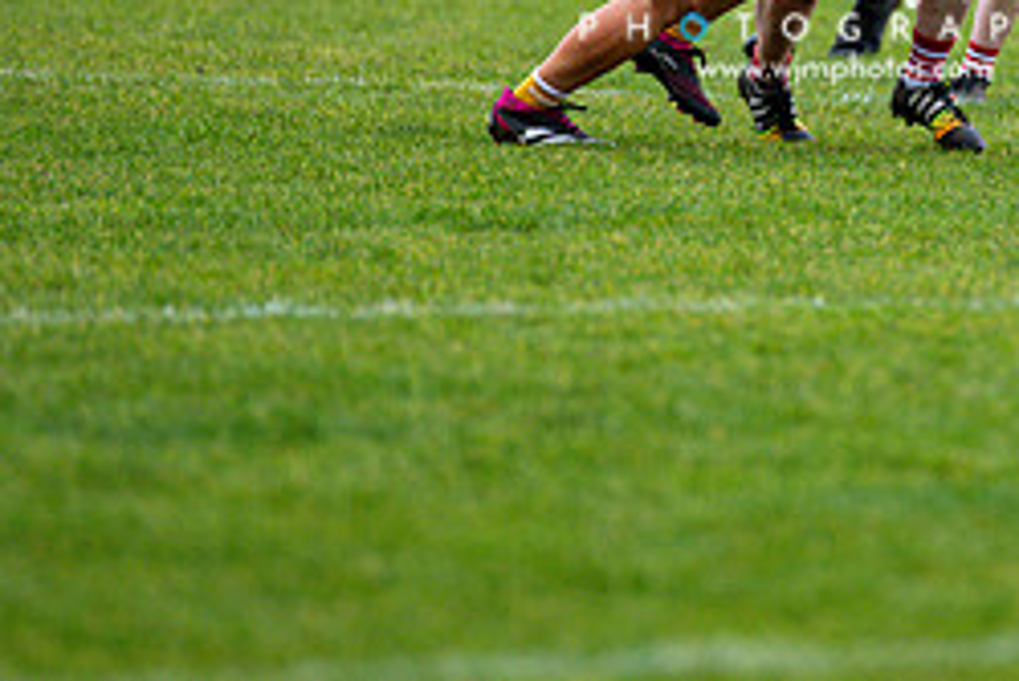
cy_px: -100
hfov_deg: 3.0
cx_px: 844
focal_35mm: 696
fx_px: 19711
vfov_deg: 2.0
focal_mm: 300
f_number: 2.8
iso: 1600
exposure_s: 1/640
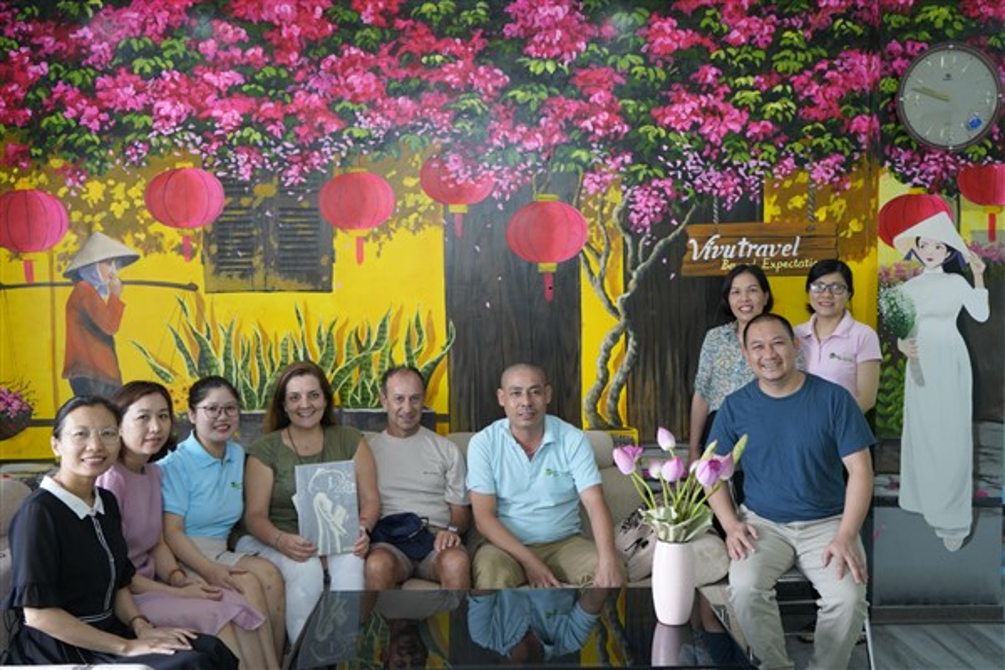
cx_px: 502
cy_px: 335
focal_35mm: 35
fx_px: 977
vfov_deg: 37.9
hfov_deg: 54.4
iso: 1600
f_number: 4
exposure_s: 1/160
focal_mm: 35
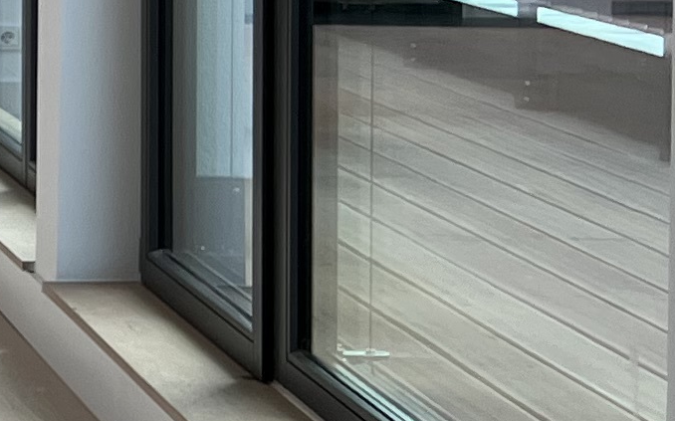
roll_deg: +1.3
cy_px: -121
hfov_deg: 9.9
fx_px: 3015
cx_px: -1304
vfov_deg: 7.9
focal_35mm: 164
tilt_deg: -2.2
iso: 50
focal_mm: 5.7
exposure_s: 1/597
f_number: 1.5
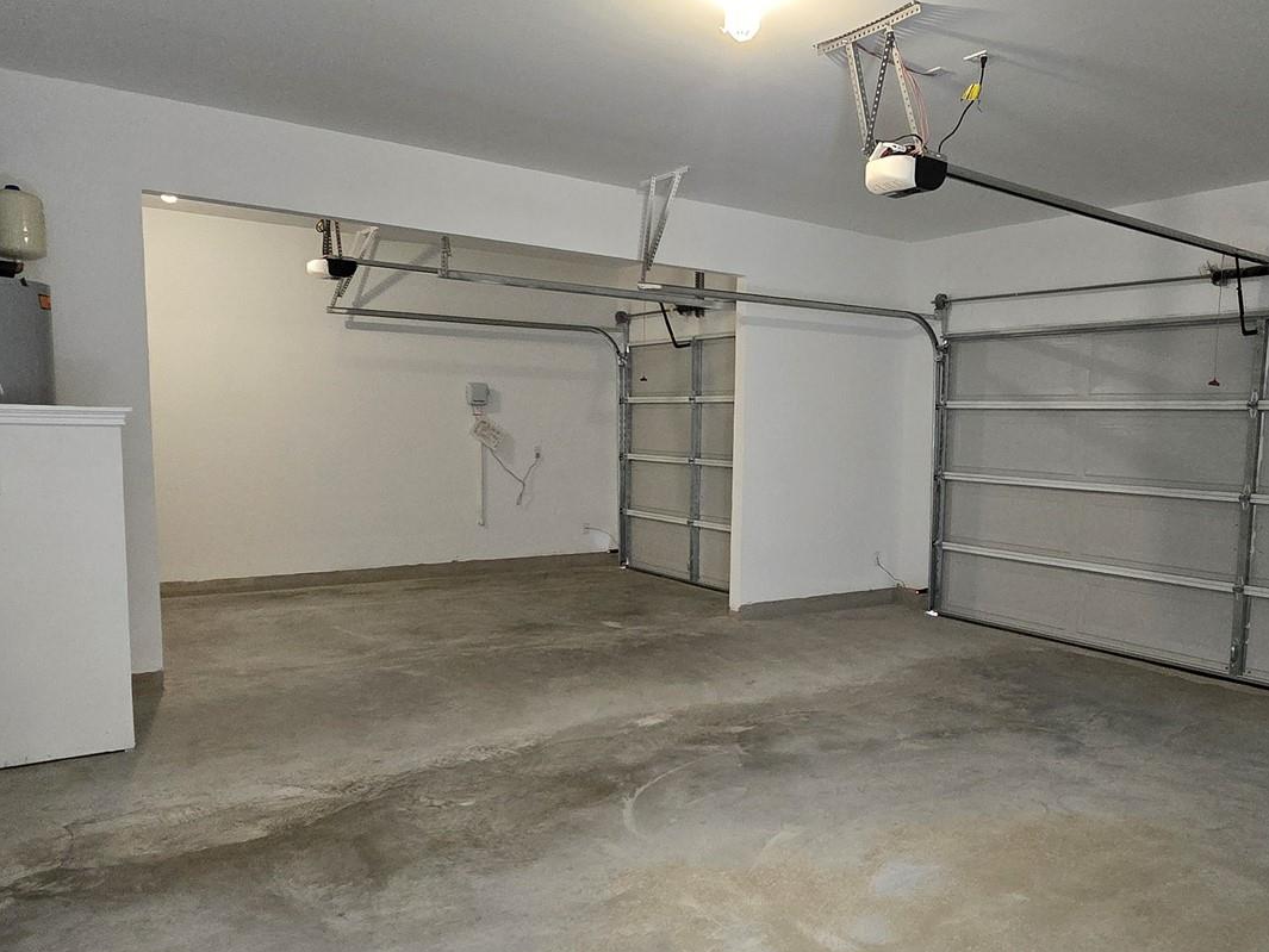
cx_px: 819
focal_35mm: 25
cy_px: 524
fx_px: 917
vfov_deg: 54.8
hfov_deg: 67.9
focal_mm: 2.2
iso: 1000
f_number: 2.2
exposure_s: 1/60
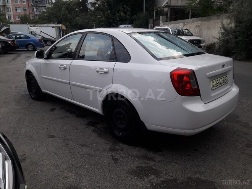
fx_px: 204
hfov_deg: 63.4
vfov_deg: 49.7
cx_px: 126
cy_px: 94
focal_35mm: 28
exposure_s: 1/137
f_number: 1.9
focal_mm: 3.7
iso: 40
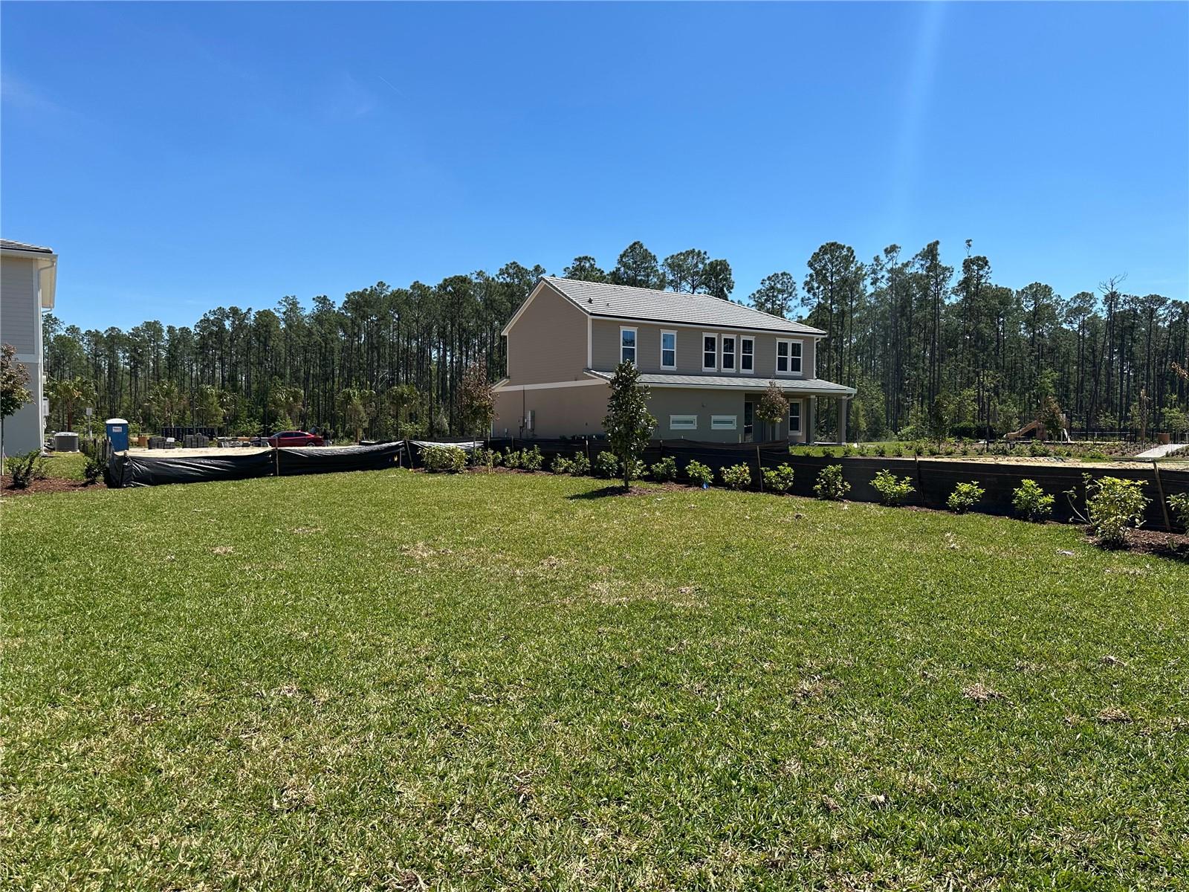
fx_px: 824
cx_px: 594
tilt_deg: -0.7
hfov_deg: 71.6
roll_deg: +0.0
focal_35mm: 24
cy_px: 446
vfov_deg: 56.8
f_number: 1.78
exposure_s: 1/3861
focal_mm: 6.86
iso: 80
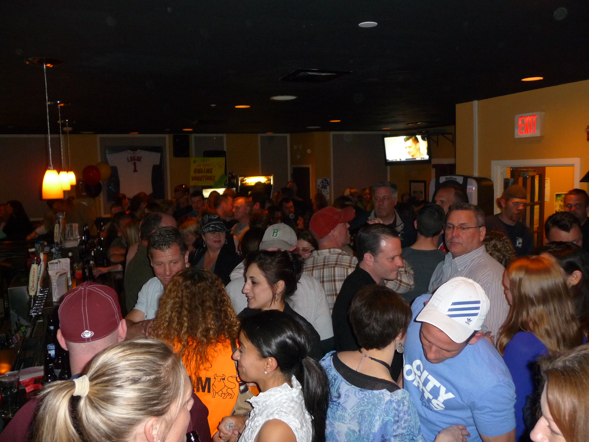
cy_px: 221
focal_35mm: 30
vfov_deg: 46.8
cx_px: 294
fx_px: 510
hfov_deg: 60.0
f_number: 3.4
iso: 250
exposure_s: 1/8
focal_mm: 5
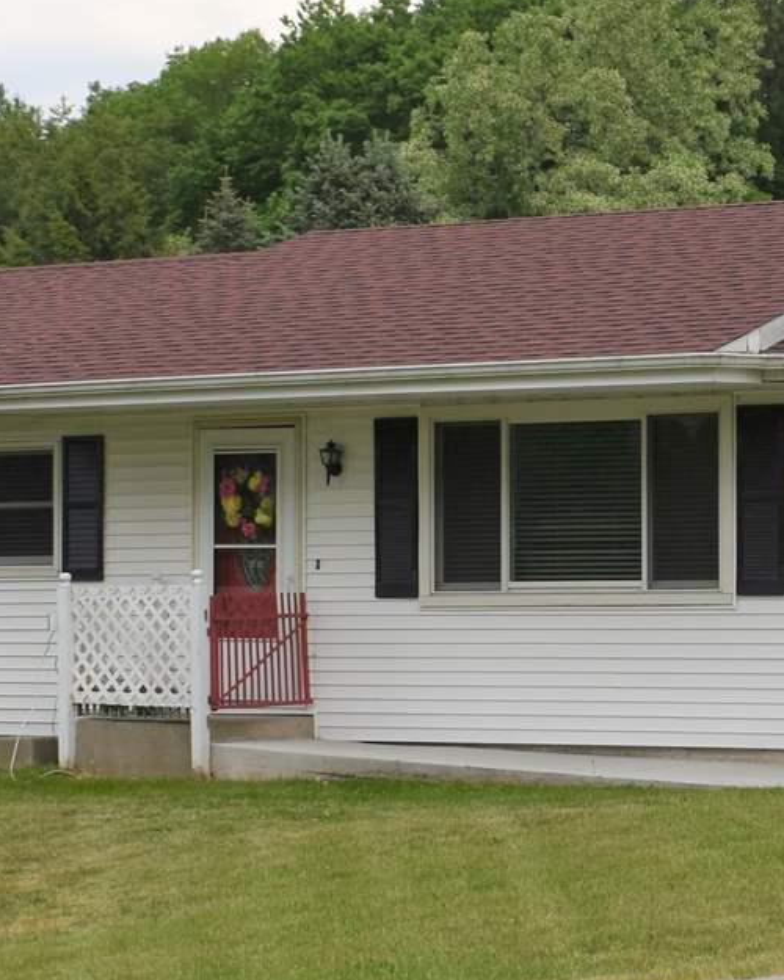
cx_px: 922
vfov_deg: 16.0
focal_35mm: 120
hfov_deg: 12.6
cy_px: 534
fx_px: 3481
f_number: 8
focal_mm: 26
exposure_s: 1/250
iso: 180
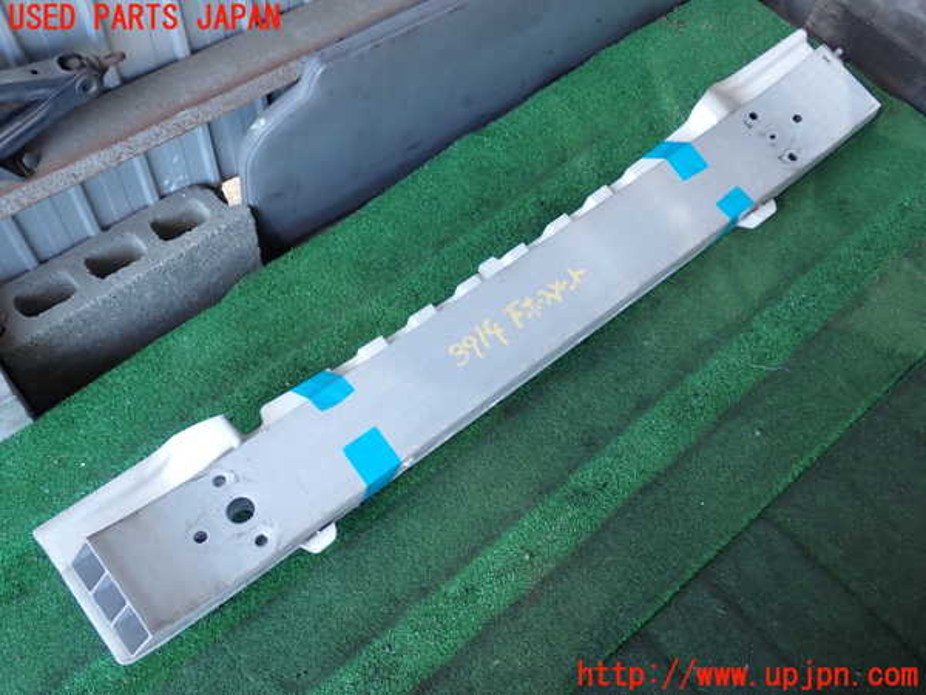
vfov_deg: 39.7
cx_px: 463
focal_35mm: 36
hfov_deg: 51.4
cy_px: 348
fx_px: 963
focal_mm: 6.37
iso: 125
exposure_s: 1/80
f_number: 2.5
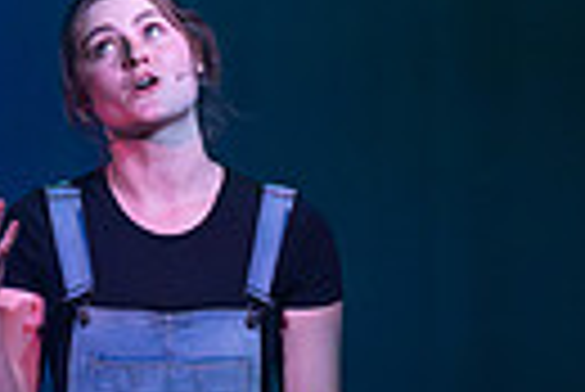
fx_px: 8703
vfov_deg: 2.6
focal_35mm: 535
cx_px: 212
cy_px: 534
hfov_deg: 3.8
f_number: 4
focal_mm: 120
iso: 5000
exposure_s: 1/800
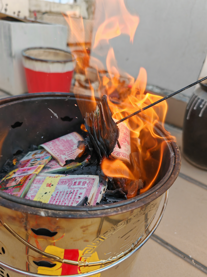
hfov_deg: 51.4
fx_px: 215
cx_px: 104
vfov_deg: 65.3
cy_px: 138
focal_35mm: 27
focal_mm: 7.62
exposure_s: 1/670
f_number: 1.6
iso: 125
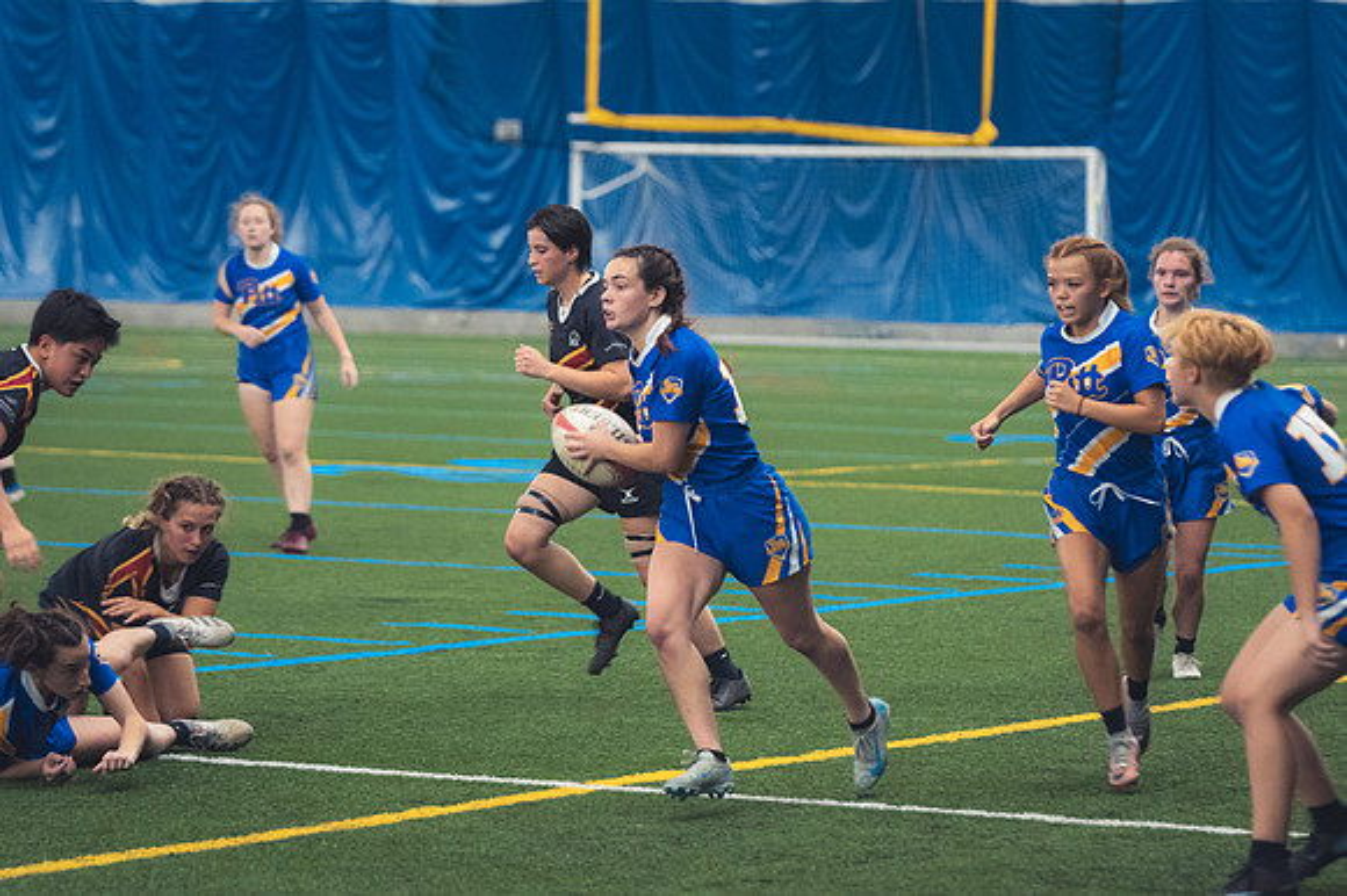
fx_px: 6170
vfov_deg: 8.3
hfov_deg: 12.5
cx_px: 674
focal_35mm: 165
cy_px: 448
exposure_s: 1/320
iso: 3600
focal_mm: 110
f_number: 2.8
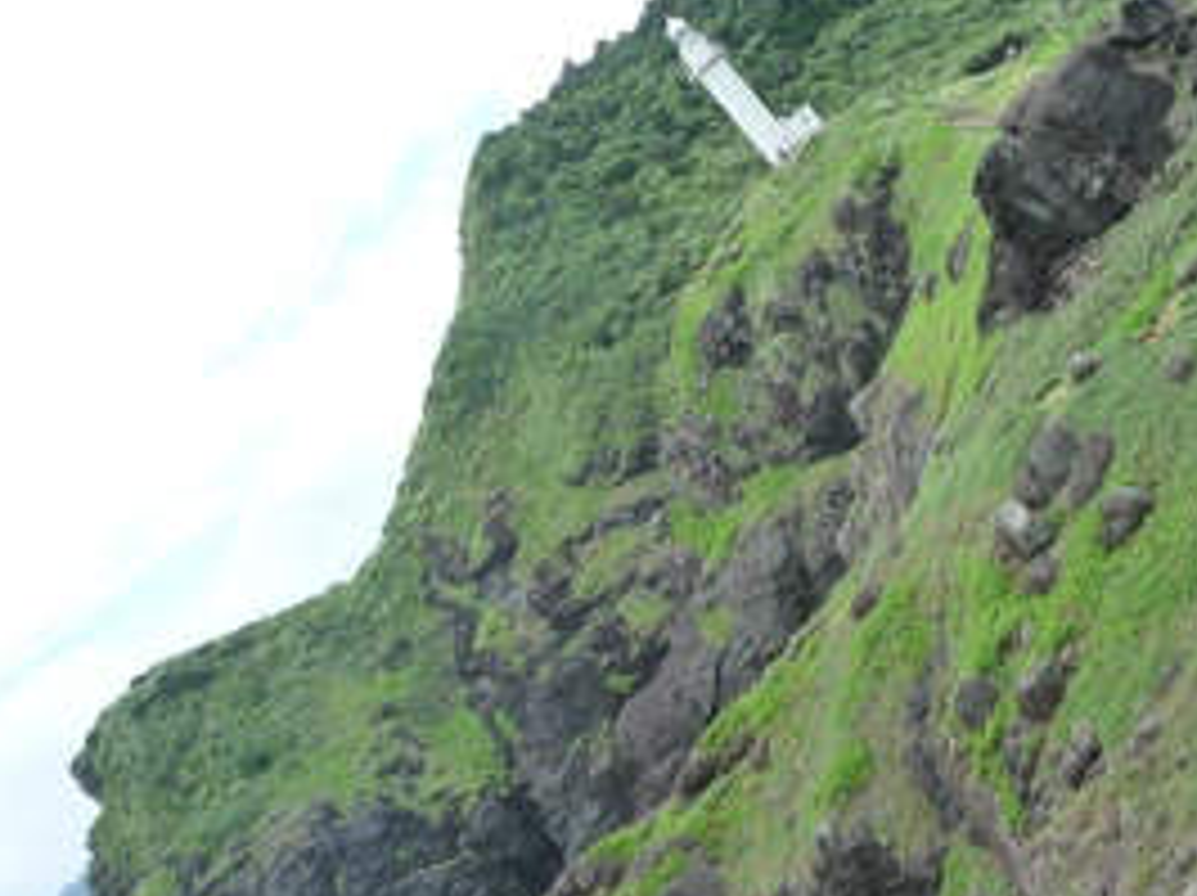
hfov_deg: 45.1
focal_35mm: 40
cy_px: 554
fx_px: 1382
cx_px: 907
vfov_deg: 35.7
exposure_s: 1/640
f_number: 4
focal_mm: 4.4
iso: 160
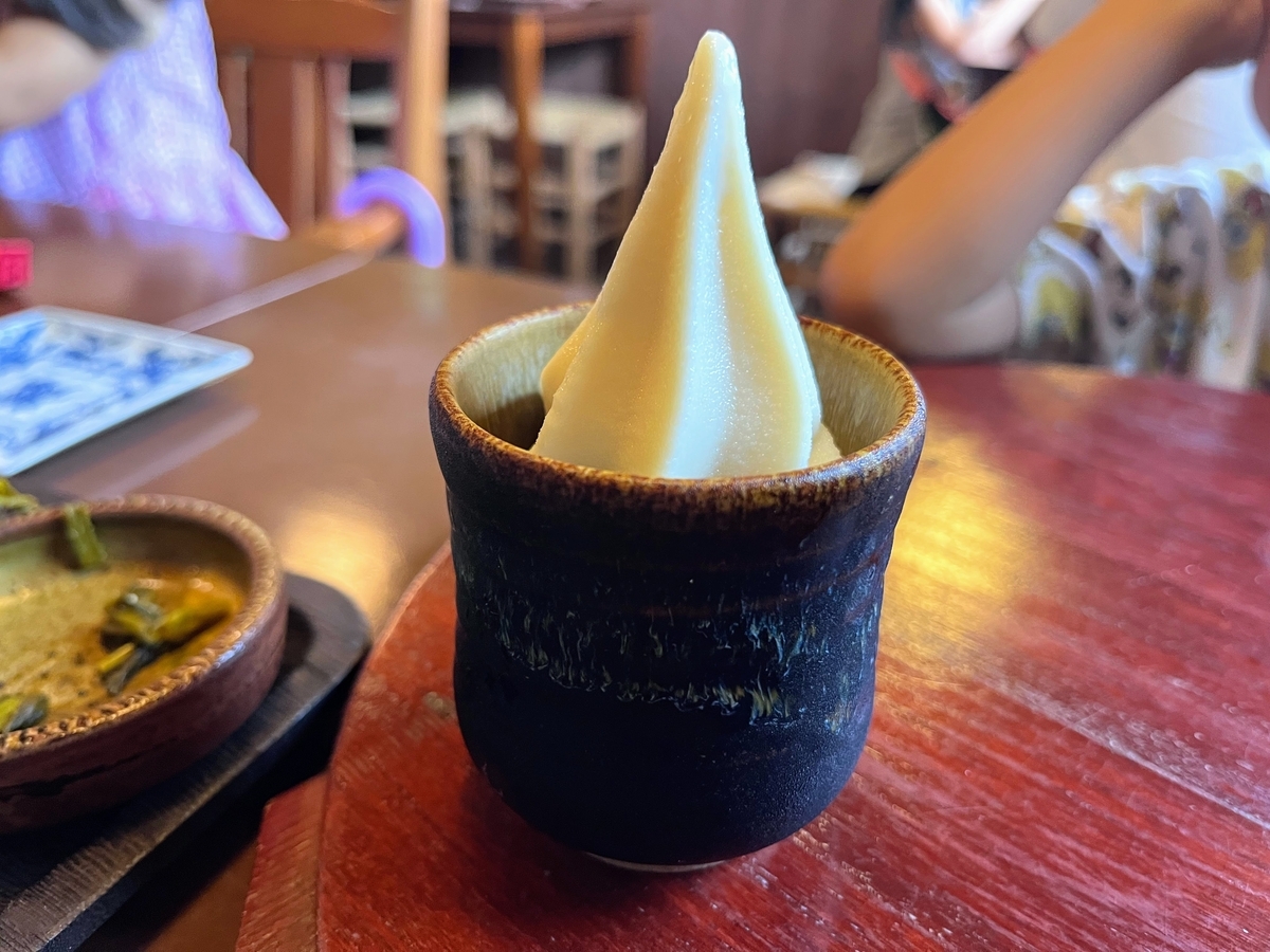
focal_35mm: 26
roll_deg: -1.6
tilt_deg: -28.7
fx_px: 954
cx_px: 635
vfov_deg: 53.1
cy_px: 476
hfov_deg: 67.3
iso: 250
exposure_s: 1/60
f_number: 1.6
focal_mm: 5.1
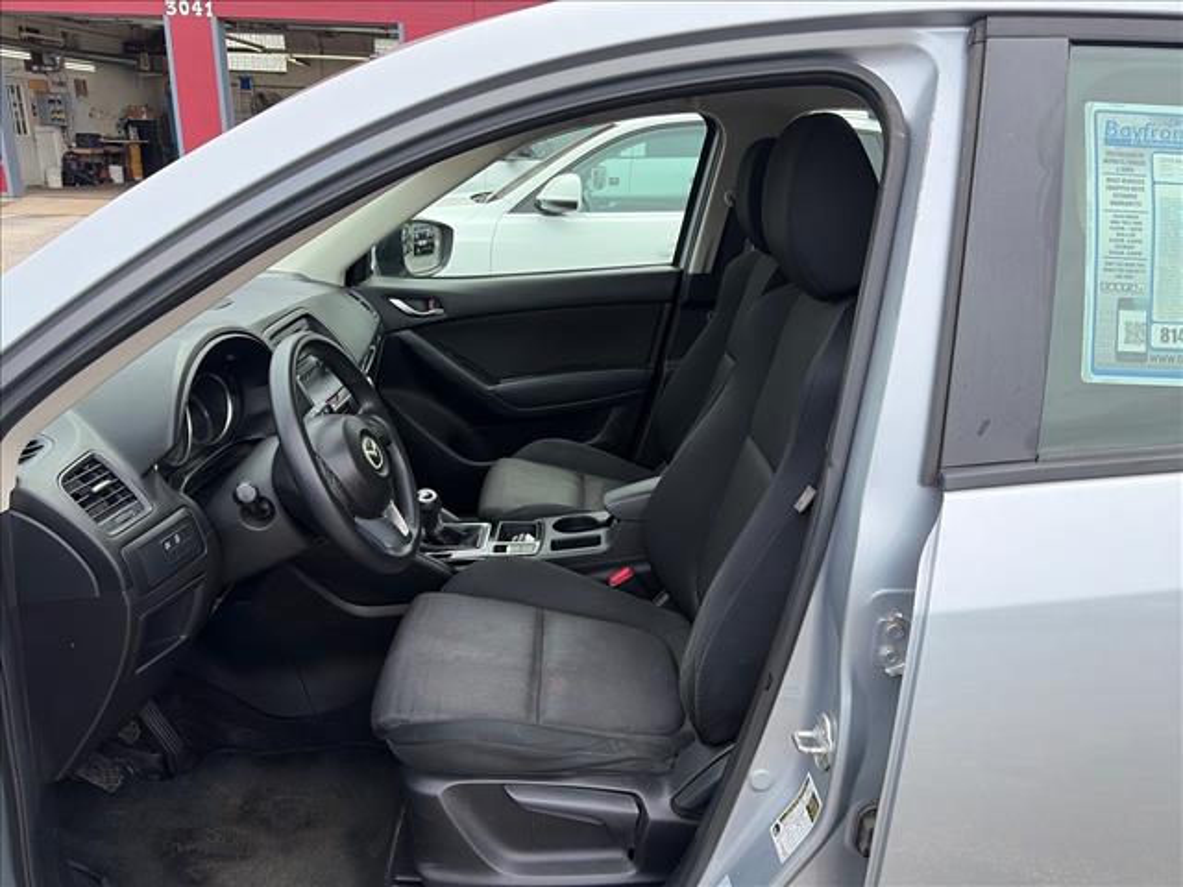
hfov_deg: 67.3
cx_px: 592
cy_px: 444
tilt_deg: -19.3
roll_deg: -1.1
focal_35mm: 26
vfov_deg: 53.1
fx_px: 889
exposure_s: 1/1048
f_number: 1.6
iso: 64
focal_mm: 5.96
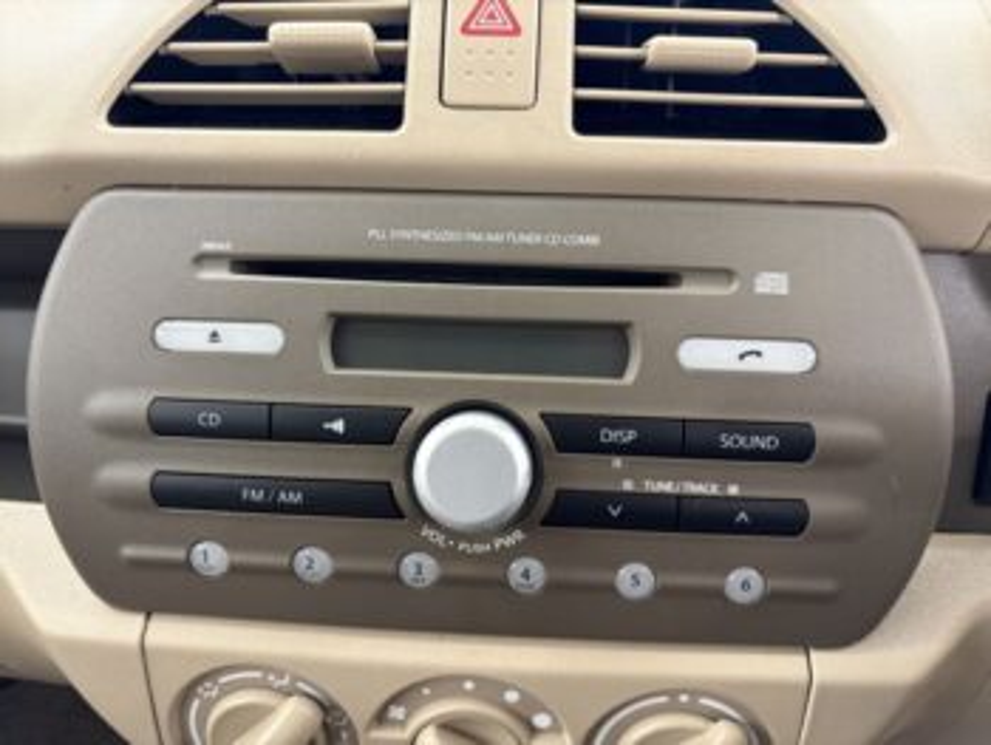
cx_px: 496
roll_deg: +0.7
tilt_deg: -28.6
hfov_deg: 67.3
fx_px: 745
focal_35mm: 26
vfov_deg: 53.1
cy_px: 372
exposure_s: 1/50
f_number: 1.6
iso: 250
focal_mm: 5.96
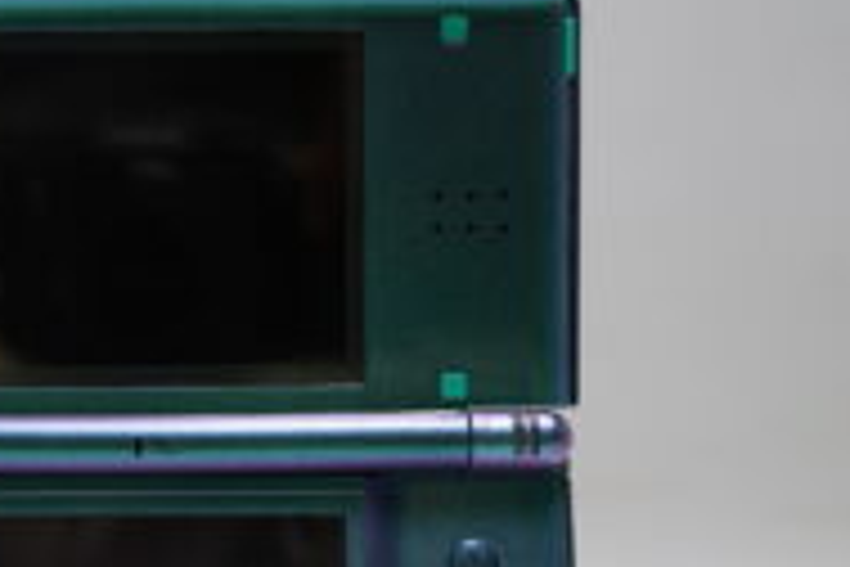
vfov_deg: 16.8
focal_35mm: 81
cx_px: 144
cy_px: 405
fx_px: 1912
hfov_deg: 24.6
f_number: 5.6
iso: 100
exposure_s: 1/15
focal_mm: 30
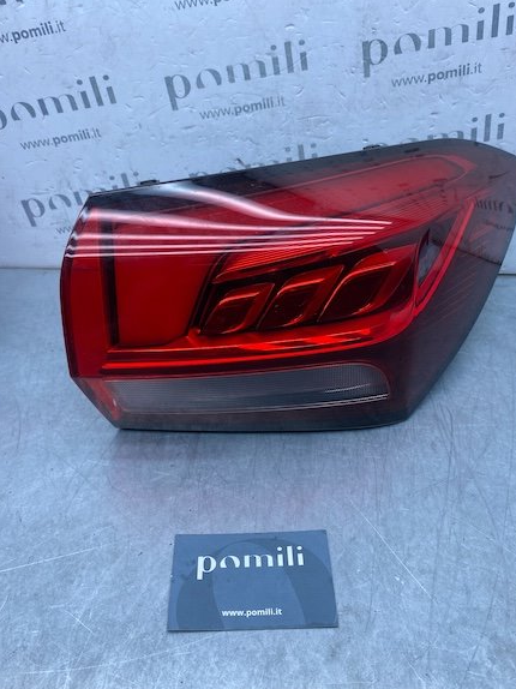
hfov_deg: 48.2
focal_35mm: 29
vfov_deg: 61.7
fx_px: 577
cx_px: 265
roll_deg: -2.1
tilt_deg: -39.8
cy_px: 353
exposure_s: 1/539
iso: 32
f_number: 1.8
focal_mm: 4.25
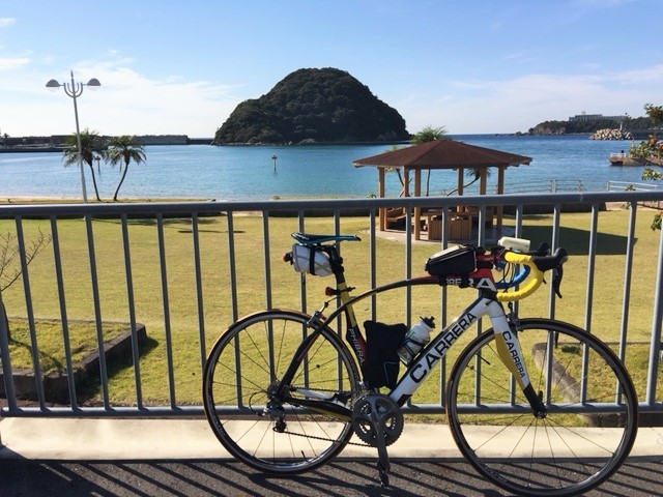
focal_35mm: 29
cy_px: 248
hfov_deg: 61.7
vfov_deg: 48.2
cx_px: 332
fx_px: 555
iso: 25
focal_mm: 4.15
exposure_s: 1/1972
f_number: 2.2
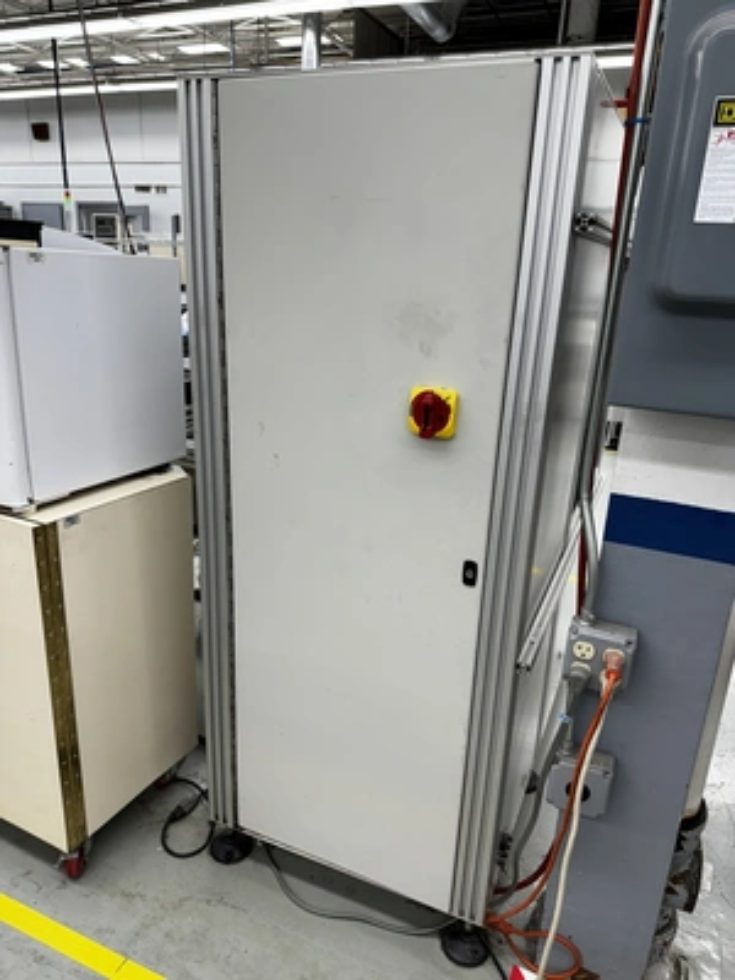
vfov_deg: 71.6
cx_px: 368
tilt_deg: -19.3
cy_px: 490
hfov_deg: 56.8
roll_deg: -1.9
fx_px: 679
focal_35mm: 24
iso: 80
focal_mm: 6.76
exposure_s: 1/120
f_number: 1.78
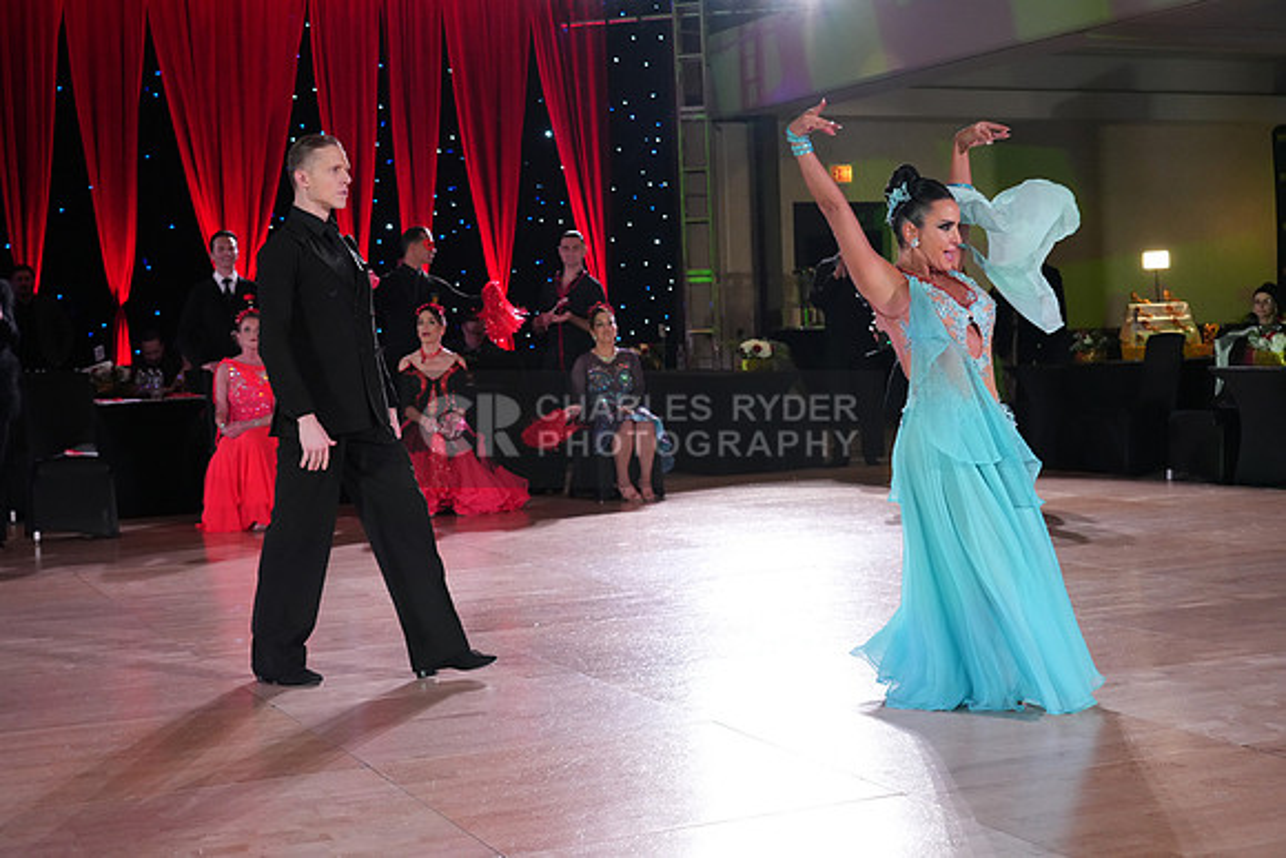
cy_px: 429
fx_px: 1858
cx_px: 643
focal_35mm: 52
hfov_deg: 38.2
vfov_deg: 26.0
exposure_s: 1/400
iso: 4000
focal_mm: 52
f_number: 4.5
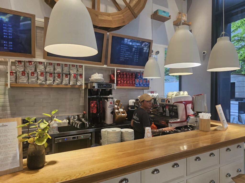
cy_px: 92
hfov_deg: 73.9
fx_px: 163
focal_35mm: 23
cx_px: 122
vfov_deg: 58.9
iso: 50
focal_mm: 6.3
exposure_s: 1/120
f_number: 1.7
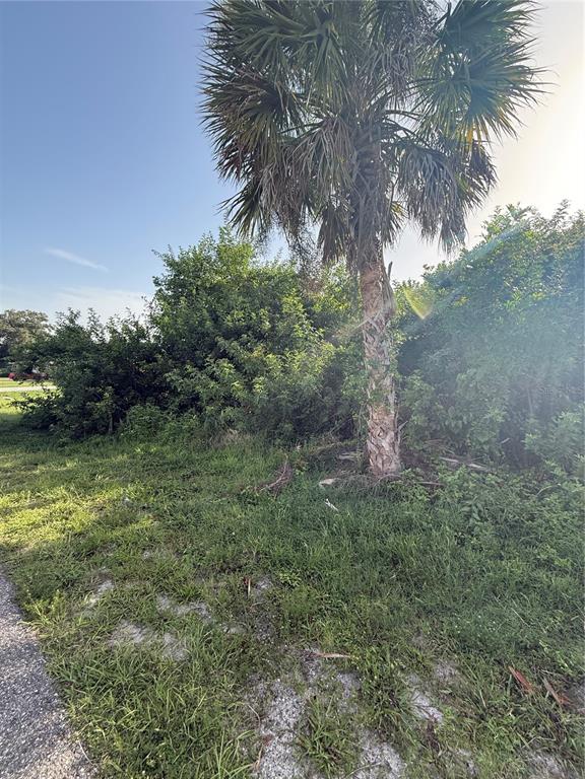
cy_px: 390
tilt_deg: -0.7
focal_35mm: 14
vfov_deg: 102.1
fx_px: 315
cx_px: 292
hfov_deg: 85.7
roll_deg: -1.2
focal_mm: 2.22
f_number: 2.2
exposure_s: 1/486
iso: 64
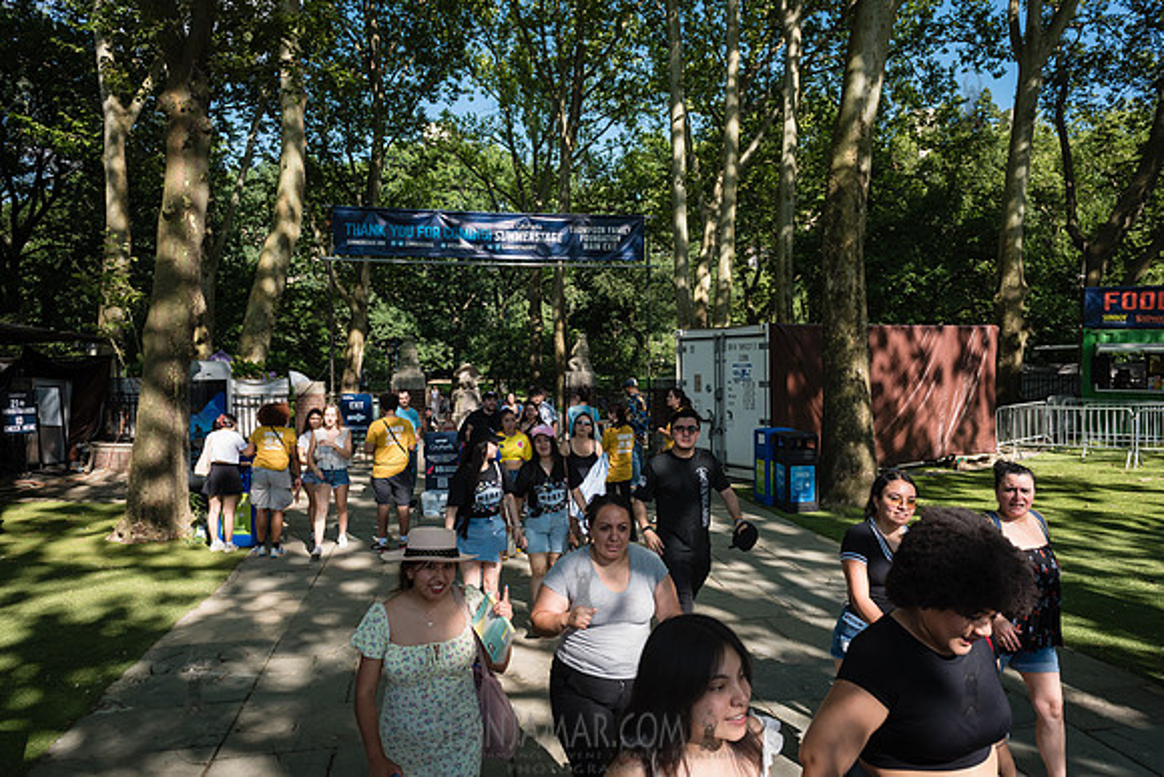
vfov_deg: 51.0
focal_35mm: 25
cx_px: 598
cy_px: 389
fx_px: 815
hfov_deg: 71.1
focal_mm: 24
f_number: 4
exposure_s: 1/1600
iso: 500
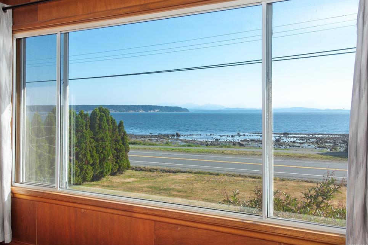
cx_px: 174
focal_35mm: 35
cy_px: 118
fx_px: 358
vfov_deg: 37.8
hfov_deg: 54.4
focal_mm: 22
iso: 160
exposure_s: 1/125
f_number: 8
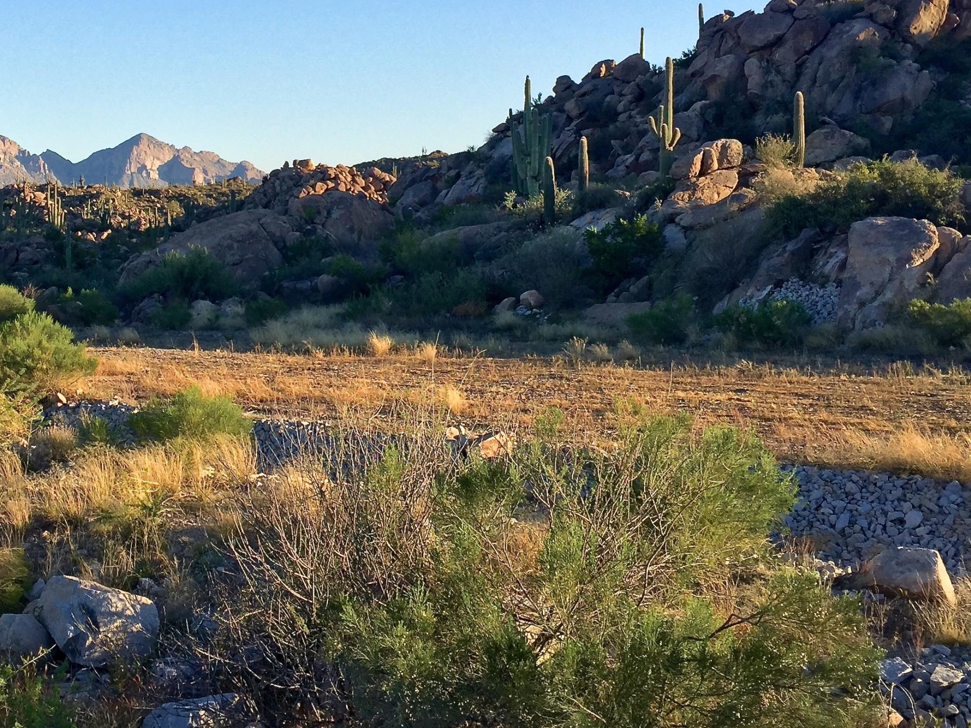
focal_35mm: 47
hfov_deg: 39.8
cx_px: 304
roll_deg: -0.9
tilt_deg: -0.1
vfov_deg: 30.6
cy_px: 226
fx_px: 1318
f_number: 2.2
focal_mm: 4.15
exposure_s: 1/791
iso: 32
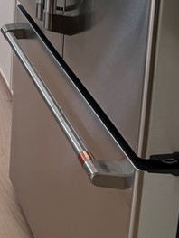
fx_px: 641
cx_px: -101
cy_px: -87
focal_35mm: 93
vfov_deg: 19.2
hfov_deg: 14.6
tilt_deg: -12.5
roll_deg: -0.5
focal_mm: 6.76
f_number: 1.78
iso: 64
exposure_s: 1/263
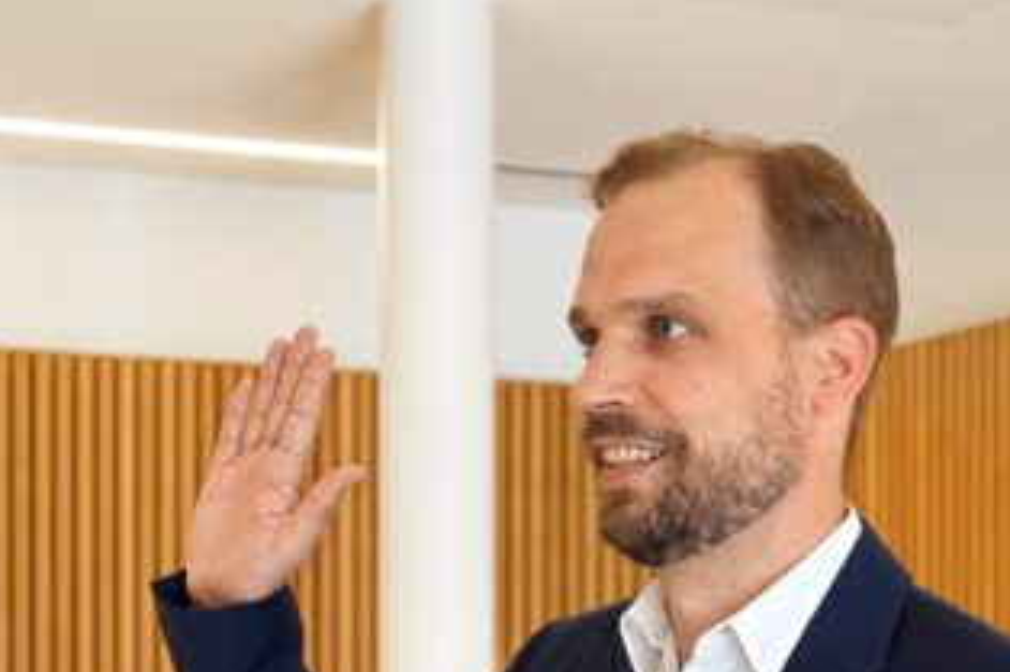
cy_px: 834
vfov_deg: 12.0
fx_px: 3112
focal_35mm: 111
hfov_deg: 18.3
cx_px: 196
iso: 160
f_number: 3.2
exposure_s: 1/40
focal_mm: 34
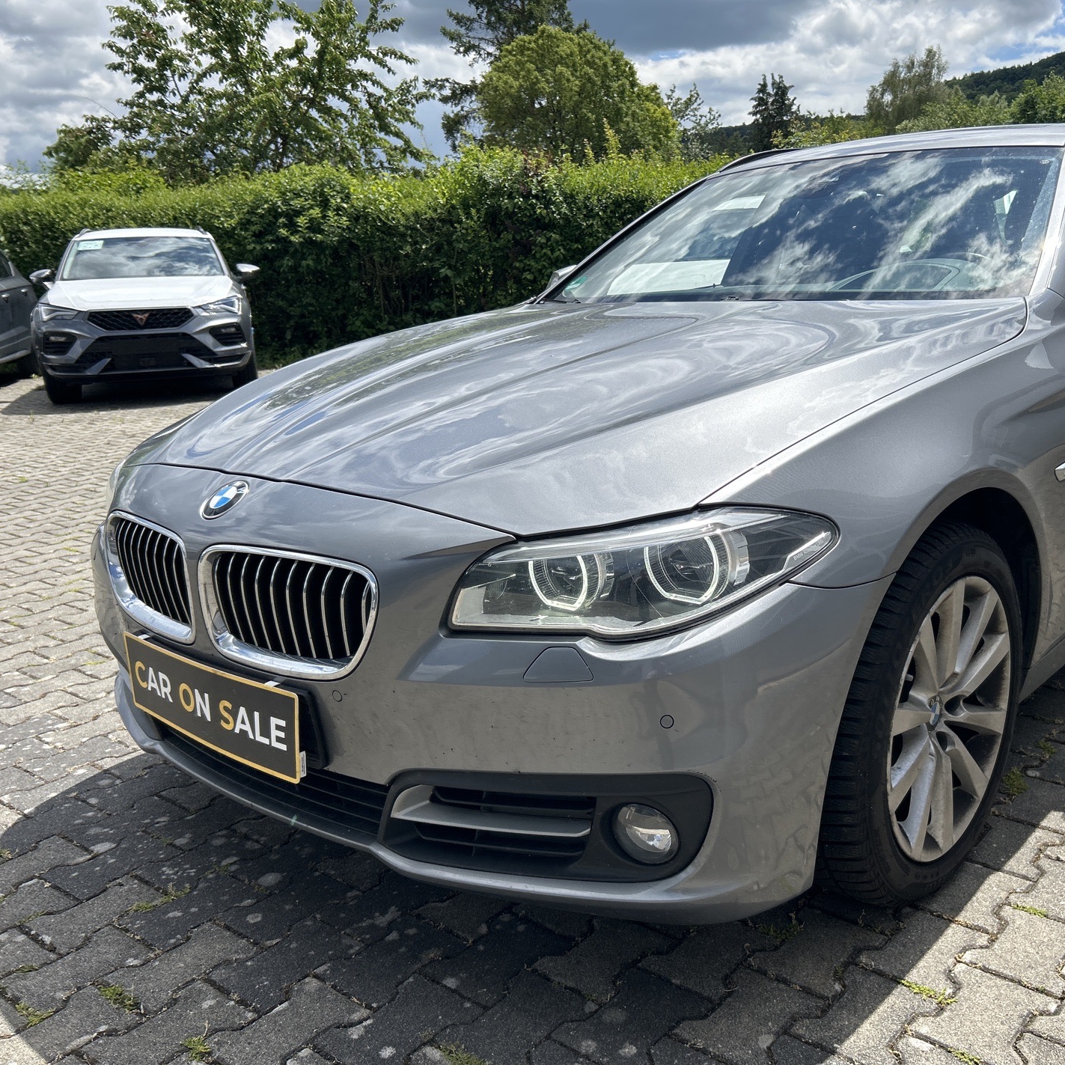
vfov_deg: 52.5
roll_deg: -0.4
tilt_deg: -16.1
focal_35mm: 31
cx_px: 676
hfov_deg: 51.9
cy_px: 537
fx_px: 1079
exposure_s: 1/4115
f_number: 1.5
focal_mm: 5.7
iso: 50
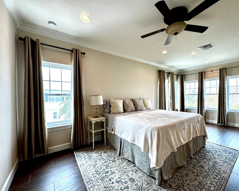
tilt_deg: +0.0
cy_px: 98
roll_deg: +0.6
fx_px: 106
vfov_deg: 84.0
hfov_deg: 96.6
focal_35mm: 15
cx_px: 129
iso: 100
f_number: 2.2
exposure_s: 1/120
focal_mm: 2.22
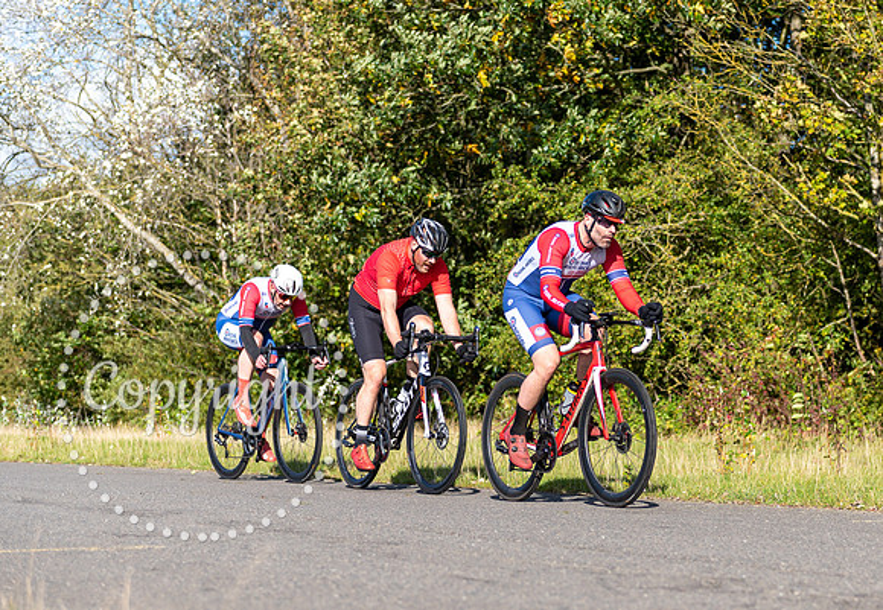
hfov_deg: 23.0
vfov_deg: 16.1
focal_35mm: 87
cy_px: 291
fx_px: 2153
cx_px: 615
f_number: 2.8
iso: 160
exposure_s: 1/2500
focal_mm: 62
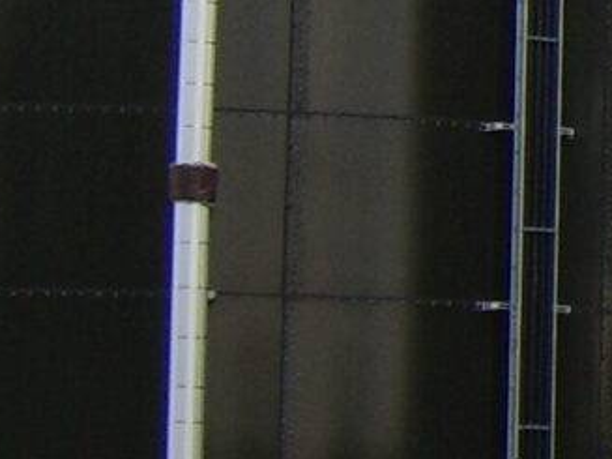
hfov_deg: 9.2
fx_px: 3429
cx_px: 1467
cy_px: -107
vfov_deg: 7.6
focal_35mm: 194
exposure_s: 1/192
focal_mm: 8.13
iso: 71
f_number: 4
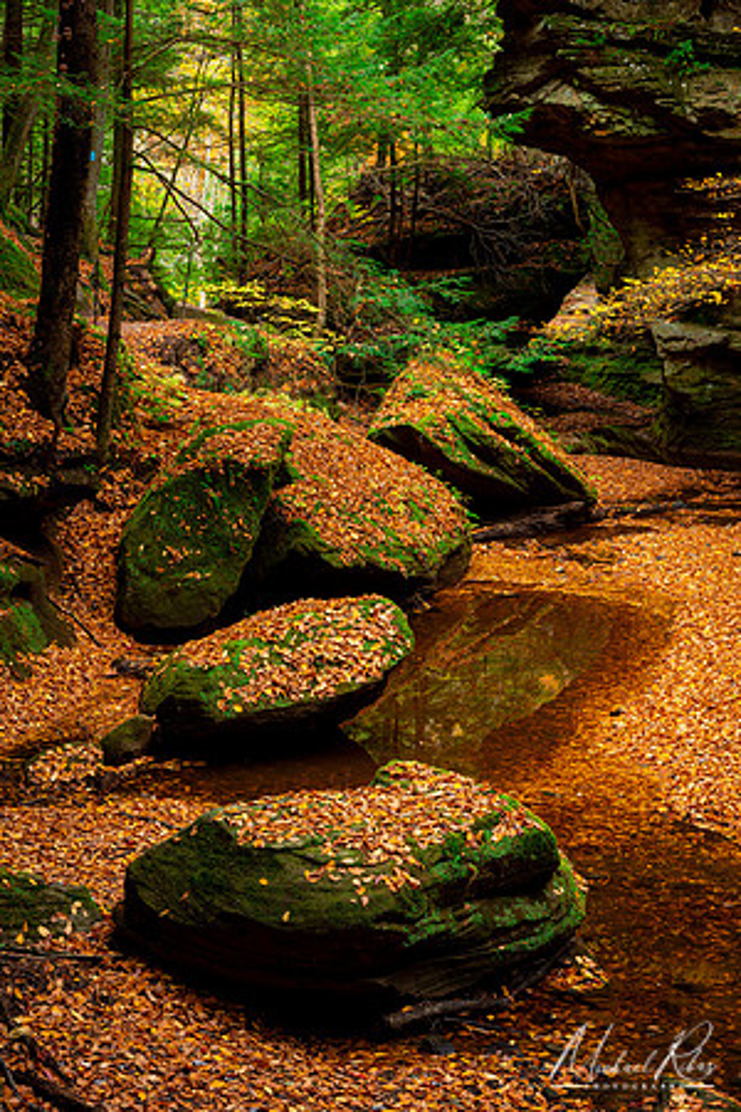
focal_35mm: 66
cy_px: 556
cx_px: 370
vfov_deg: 30.5
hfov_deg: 20.6
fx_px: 2038
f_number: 13
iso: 100
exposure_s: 3
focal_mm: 66
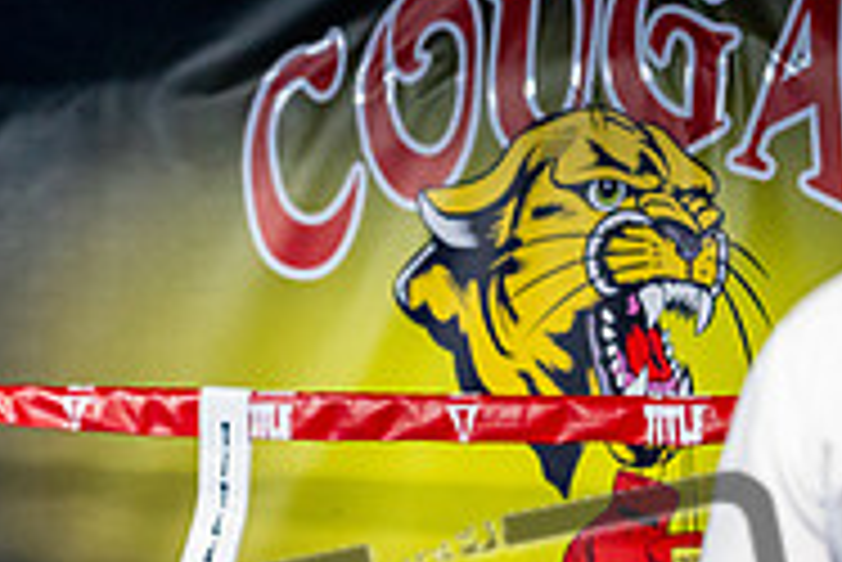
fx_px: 4354
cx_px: -360
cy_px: 767
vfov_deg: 7.3
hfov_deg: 10.7
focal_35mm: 186
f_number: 2
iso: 4000
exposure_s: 1/800
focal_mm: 60
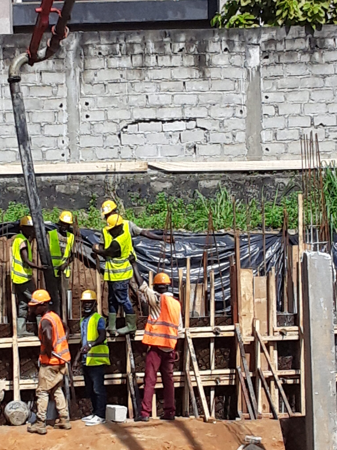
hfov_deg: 37.7
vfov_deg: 48.6
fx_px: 493
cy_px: 272
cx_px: 155
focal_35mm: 38
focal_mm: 2.2
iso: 40
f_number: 1.9
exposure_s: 1/1751
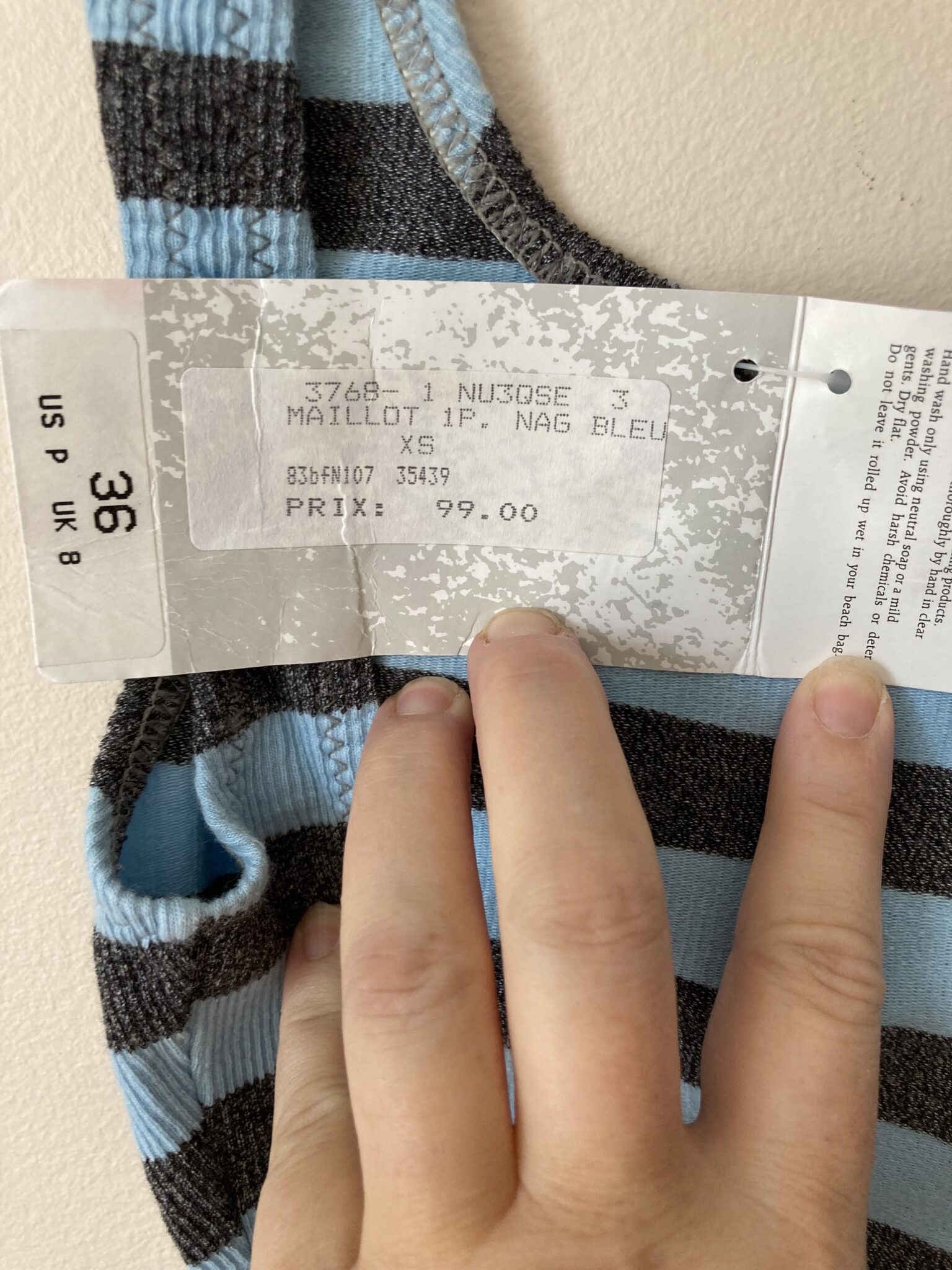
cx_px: 476
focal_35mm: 28
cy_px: 635
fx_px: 1027
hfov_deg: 49.7
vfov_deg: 63.4
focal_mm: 3.99
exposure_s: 1/121
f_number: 1.8
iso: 64
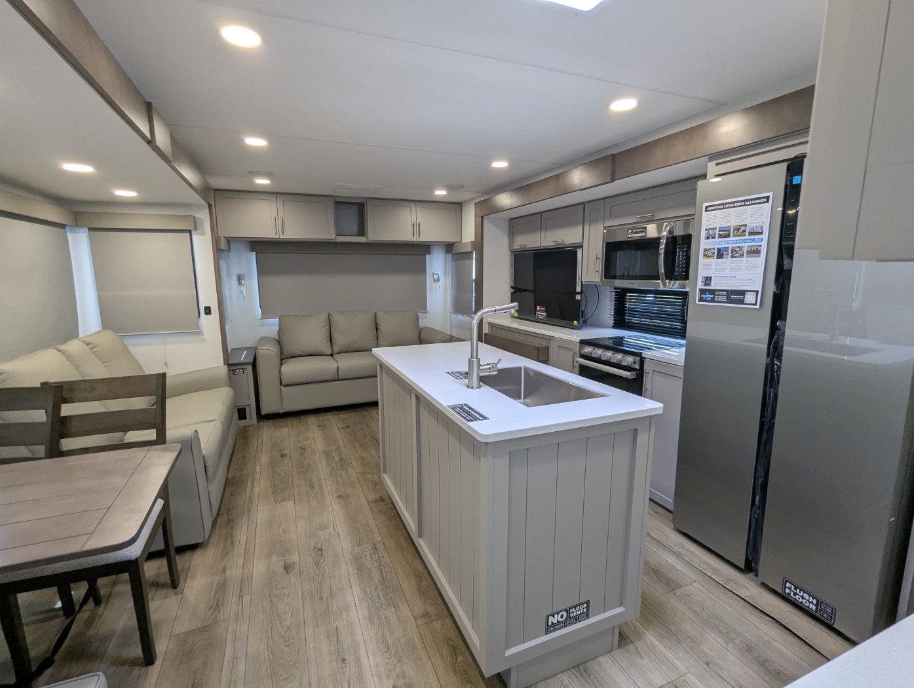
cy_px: 344
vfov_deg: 78.2
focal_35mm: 16
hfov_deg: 94.4
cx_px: 457
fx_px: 423
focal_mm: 2.35
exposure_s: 1/106
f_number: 2.2
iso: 124
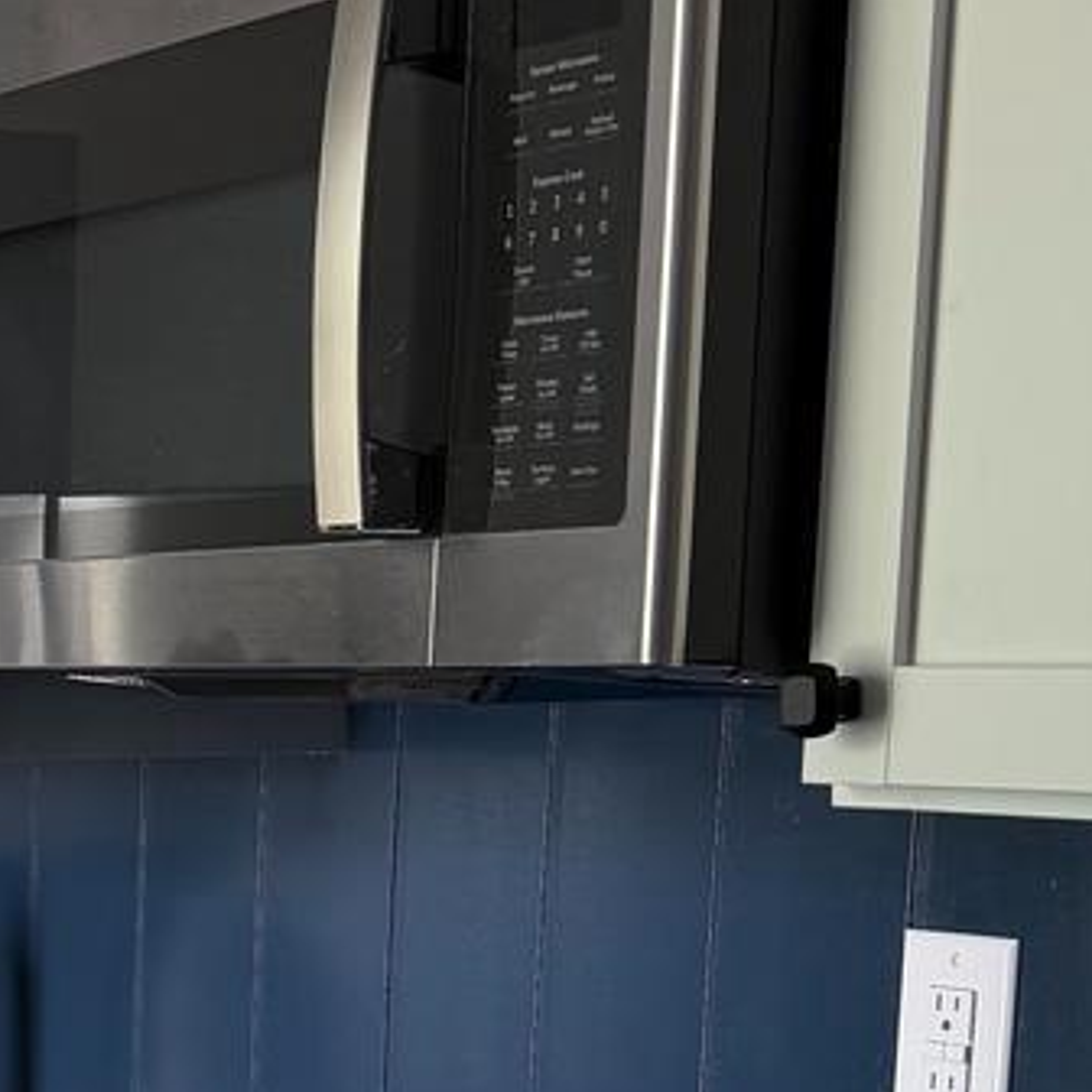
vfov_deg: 17.3
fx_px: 3462
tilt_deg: -10.3
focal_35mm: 97
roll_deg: -1.1
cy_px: 1235
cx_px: -396
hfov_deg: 16.7
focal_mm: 6.76
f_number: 1.78
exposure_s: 1/121
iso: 125
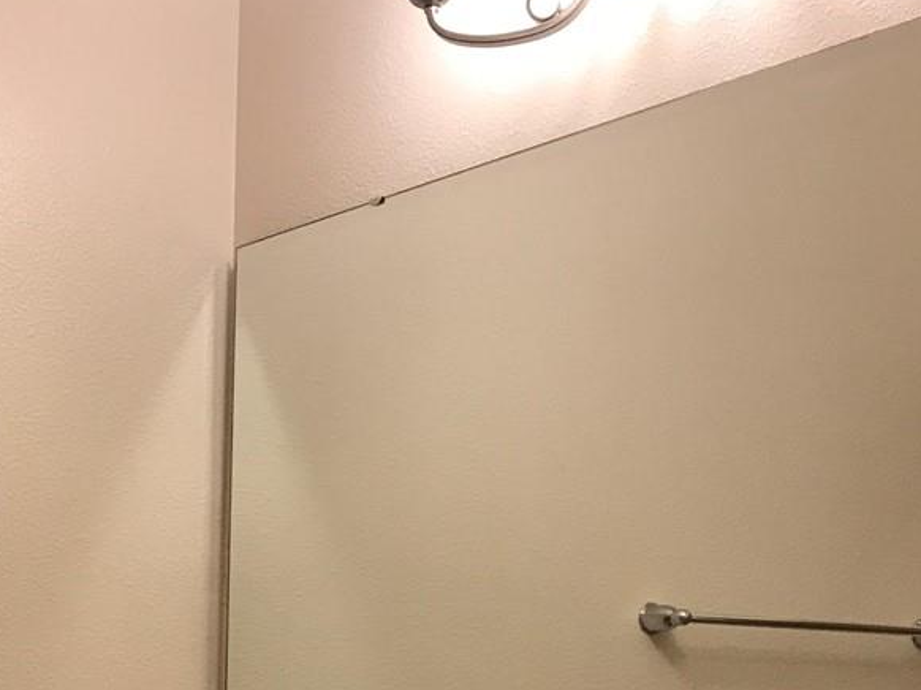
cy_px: 755
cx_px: 217
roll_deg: -1.2
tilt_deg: -2.0
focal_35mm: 77
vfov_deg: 18.4
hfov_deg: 25.0
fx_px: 2048
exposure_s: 1/30
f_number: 1.8
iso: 25
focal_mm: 3.99
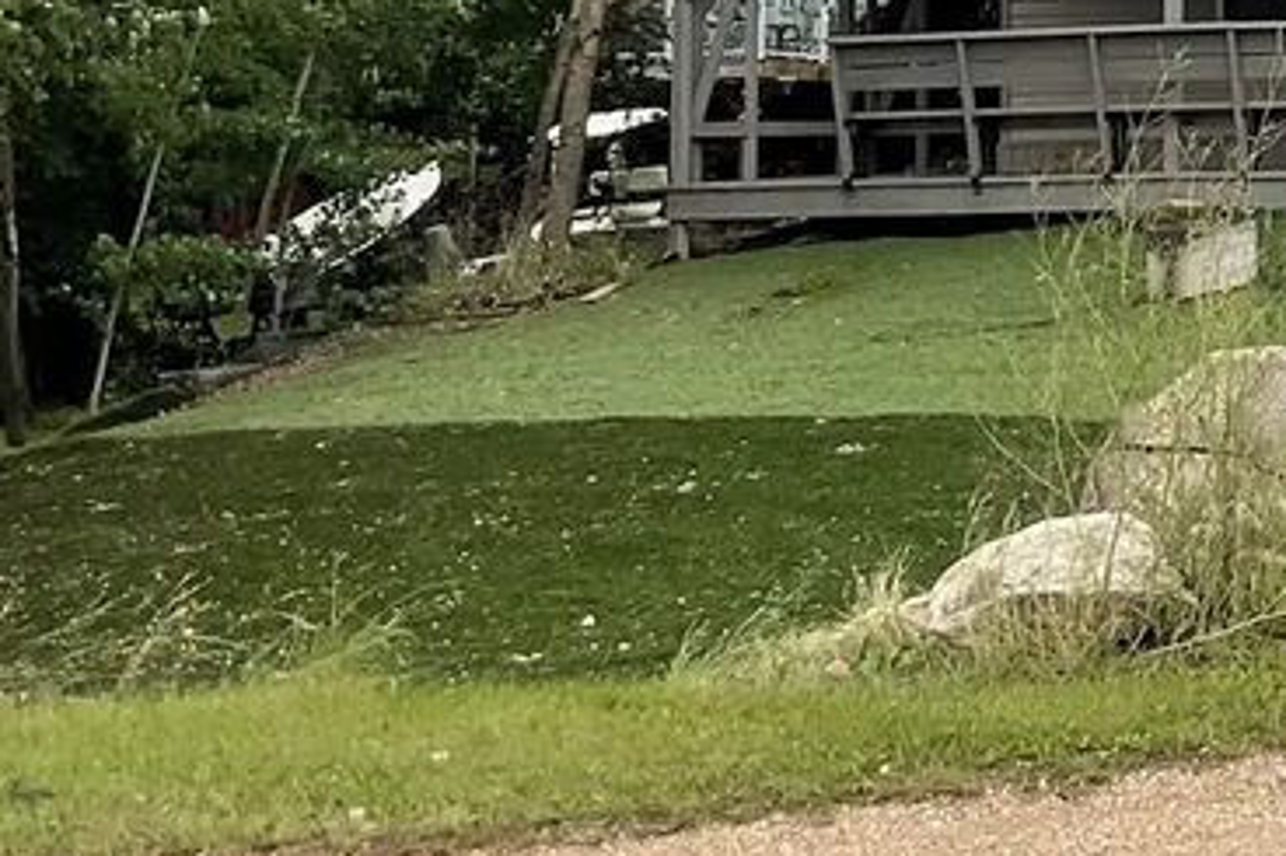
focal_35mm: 84
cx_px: 1450
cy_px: -73
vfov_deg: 15.8
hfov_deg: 22.7
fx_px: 2999
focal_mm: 3
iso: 16
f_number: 1.8
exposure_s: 1/1451
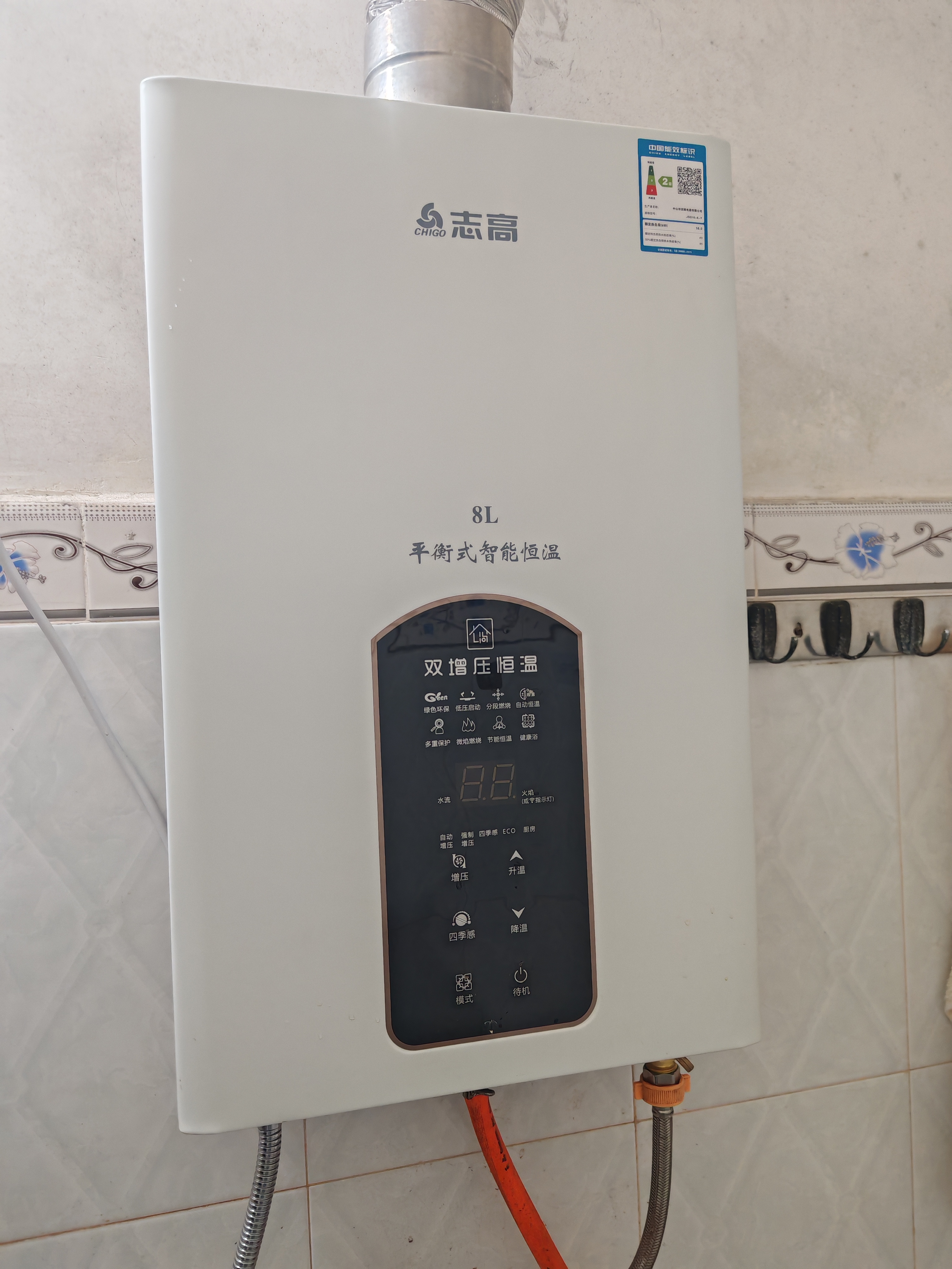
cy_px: 634
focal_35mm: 27
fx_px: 990
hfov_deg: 51.4
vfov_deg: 65.3
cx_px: 476
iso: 640
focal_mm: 6.67
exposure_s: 1/33
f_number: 1.9
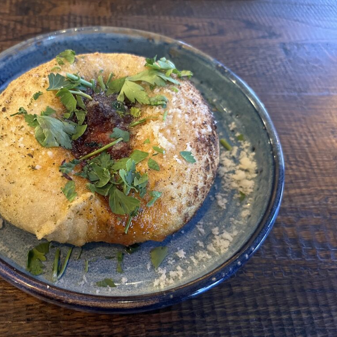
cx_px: 112
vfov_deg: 52.5
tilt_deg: -56.5
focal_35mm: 31
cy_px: 170
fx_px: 341
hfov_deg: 51.6
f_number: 1.6
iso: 640
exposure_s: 1/33
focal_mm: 5.1
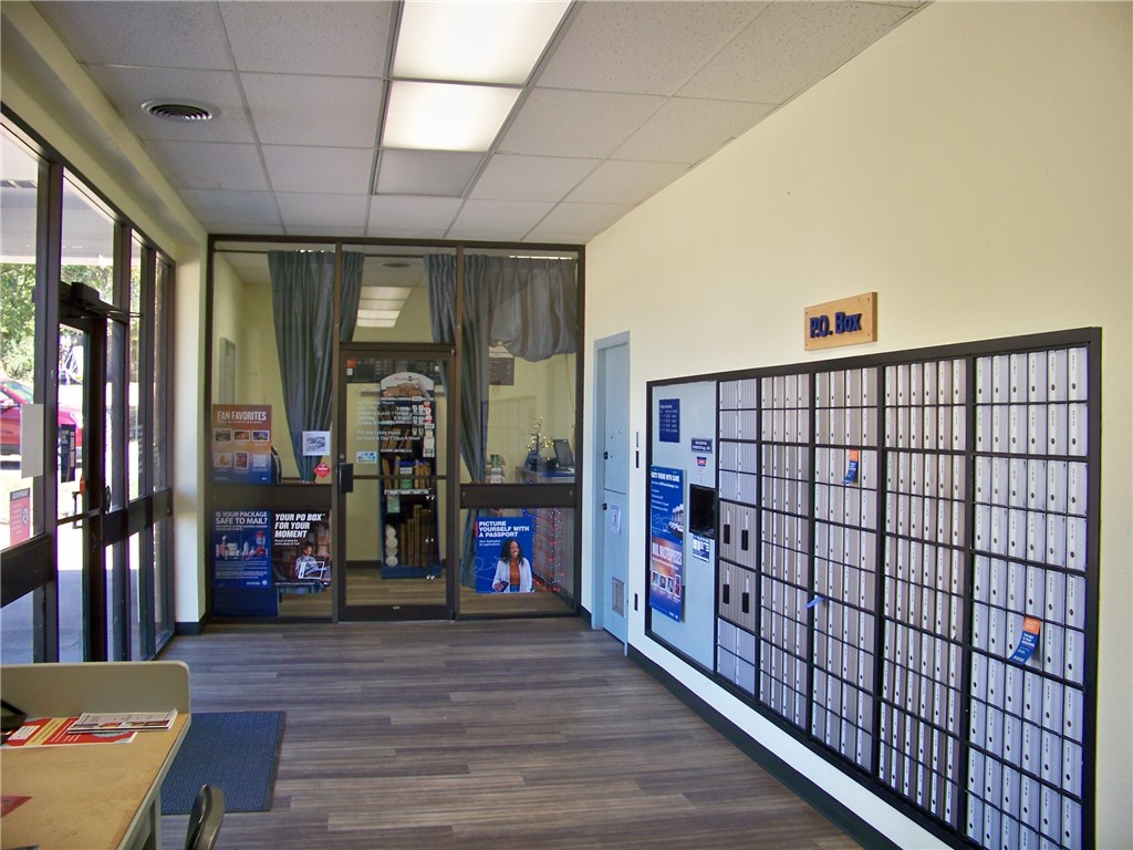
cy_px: 425
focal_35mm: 33
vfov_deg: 42.9
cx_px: 566
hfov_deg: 55.4
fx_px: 1080
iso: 80
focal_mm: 5.85
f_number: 2.8
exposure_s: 1/40
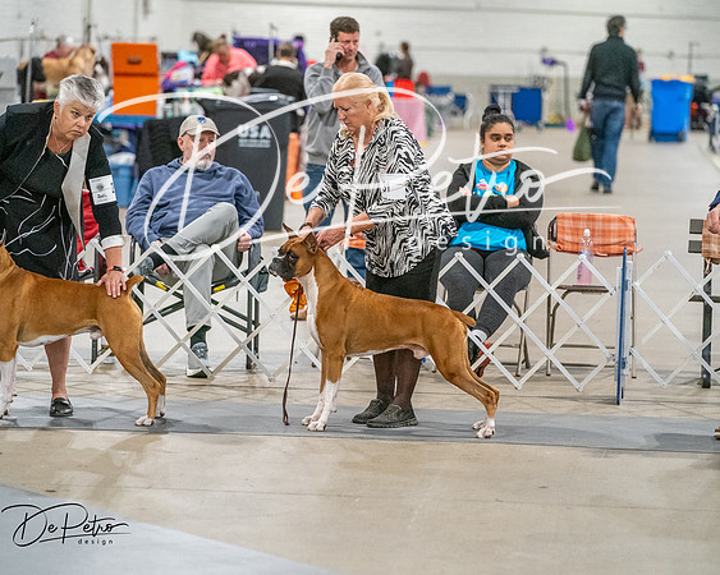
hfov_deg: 12.6
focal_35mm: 153
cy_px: 288
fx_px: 3263
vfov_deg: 10.1
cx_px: 360
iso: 6400
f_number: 3.5
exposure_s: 1/250
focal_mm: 136
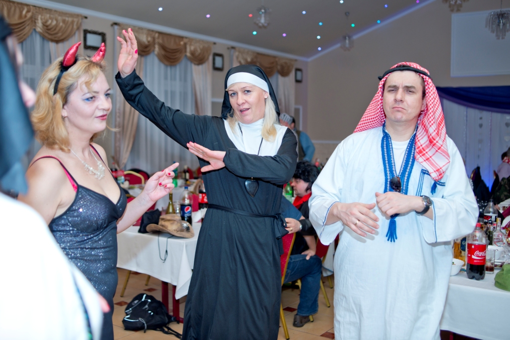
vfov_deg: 37.9
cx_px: 255
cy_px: 170
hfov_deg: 54.4
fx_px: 496
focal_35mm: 35
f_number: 2.8
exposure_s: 1/320
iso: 320
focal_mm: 35
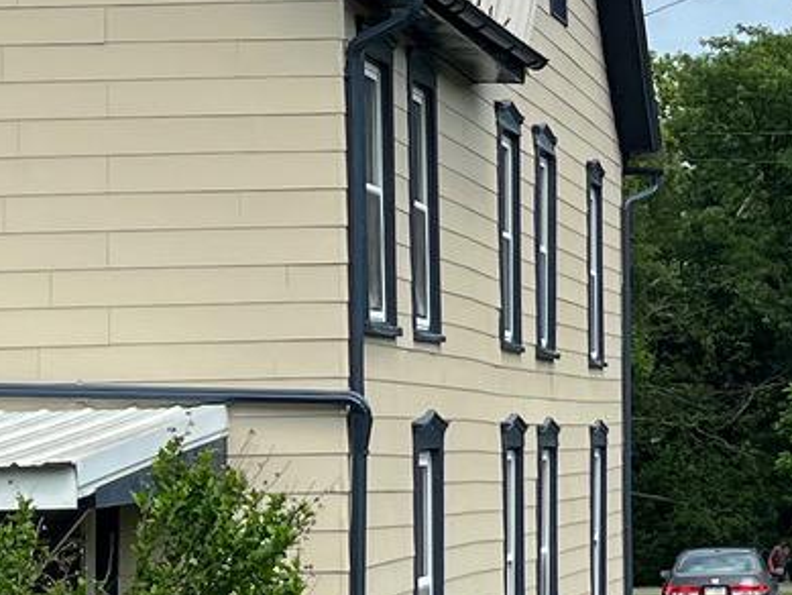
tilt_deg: +4.3
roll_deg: +0.7
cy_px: 200
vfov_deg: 10.8
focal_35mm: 137
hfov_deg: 14.1
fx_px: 3135
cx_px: 837
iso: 50
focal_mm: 5.7
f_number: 1.5
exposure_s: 1/5076
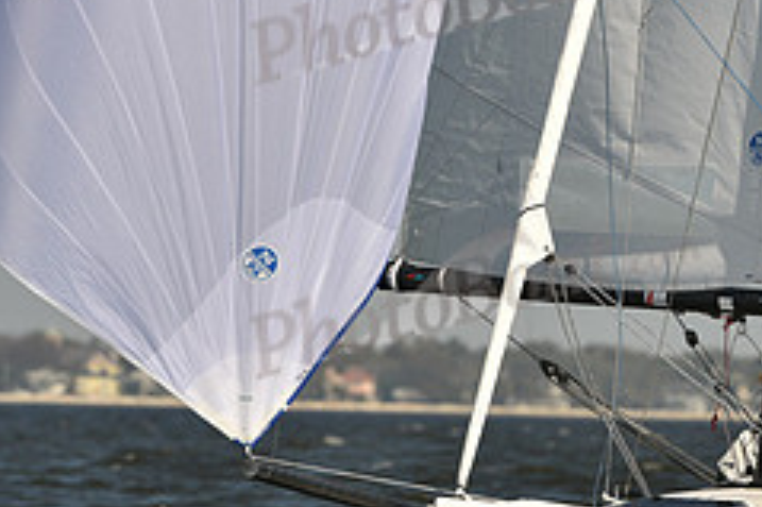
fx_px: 17450
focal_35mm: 825
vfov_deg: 1.7
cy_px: 416
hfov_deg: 2.5
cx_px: 867
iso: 250
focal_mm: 340
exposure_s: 1/1250
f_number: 8
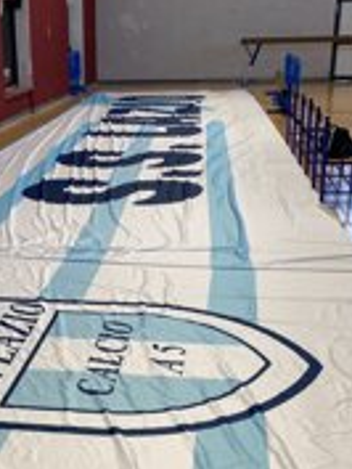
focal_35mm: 56
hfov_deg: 25.7
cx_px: 78
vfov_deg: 33.5
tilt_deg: -23.0
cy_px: 366
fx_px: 758
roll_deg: +2.9
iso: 50
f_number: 1.8
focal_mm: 4.25
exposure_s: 1/100
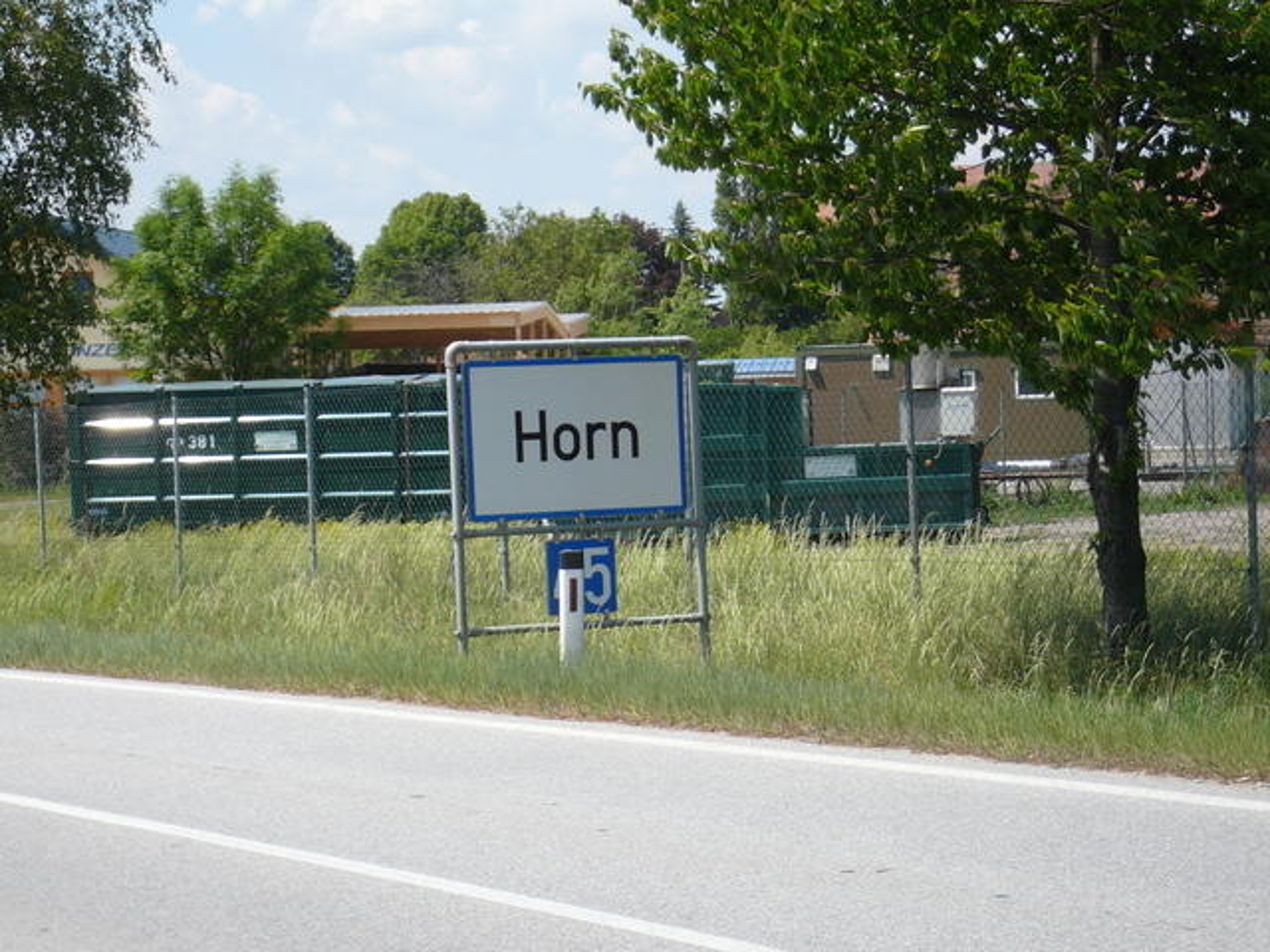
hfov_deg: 19.3
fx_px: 3742
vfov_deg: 14.5
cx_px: 635
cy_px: 476
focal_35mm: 102
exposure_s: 1/400
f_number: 5.6
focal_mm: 16.8
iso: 100
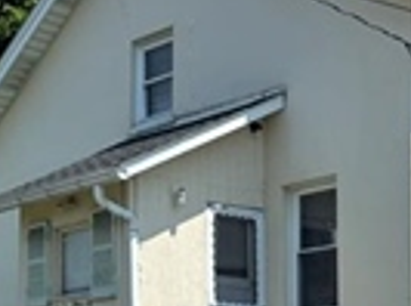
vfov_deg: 14.6
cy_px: 345
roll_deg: +0.0
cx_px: 201
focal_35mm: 98
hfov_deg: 20.1
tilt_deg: +2.6
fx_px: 1160
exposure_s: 1/3413
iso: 50
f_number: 1.6
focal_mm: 5.96
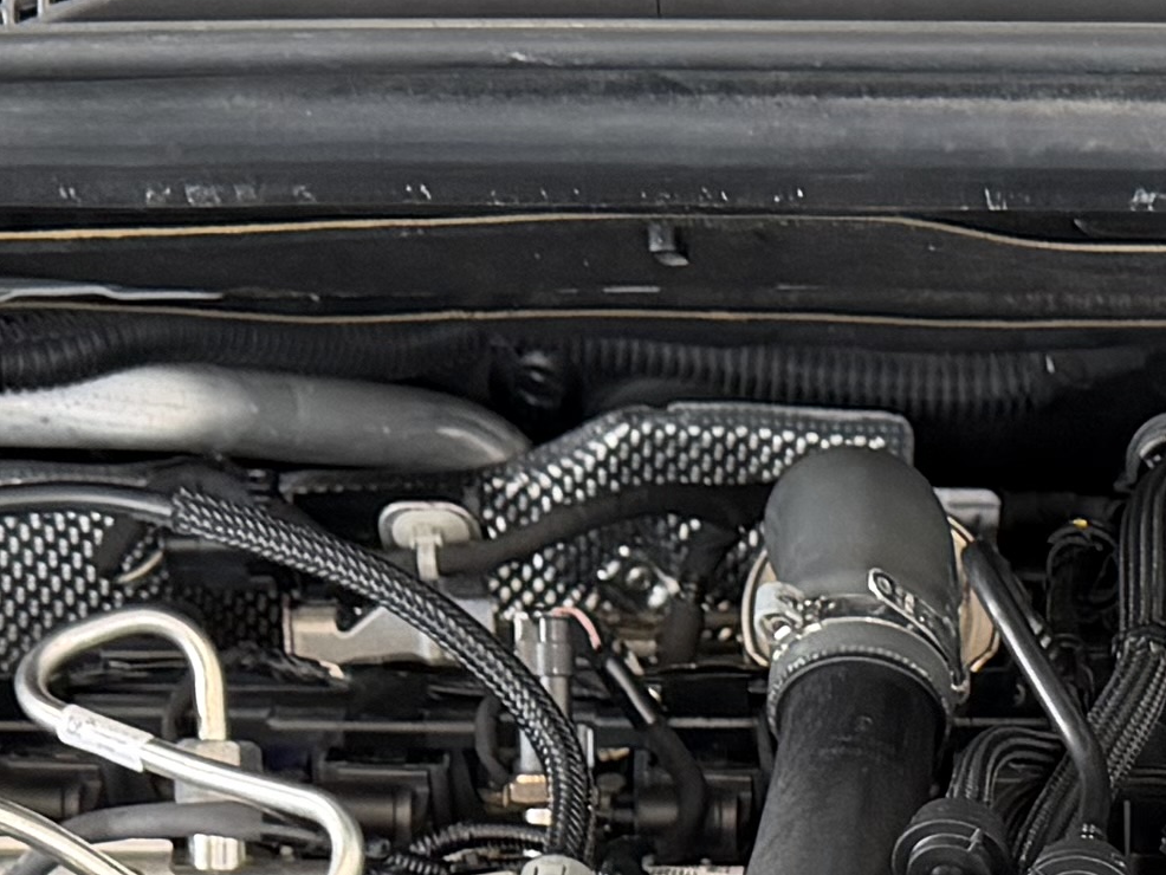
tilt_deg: -39.9
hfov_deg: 13.9
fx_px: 4683
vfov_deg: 10.0
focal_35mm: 139
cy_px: 1676
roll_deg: -1.4
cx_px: 1254
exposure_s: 1/64
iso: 200
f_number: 1.78
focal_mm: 6.76
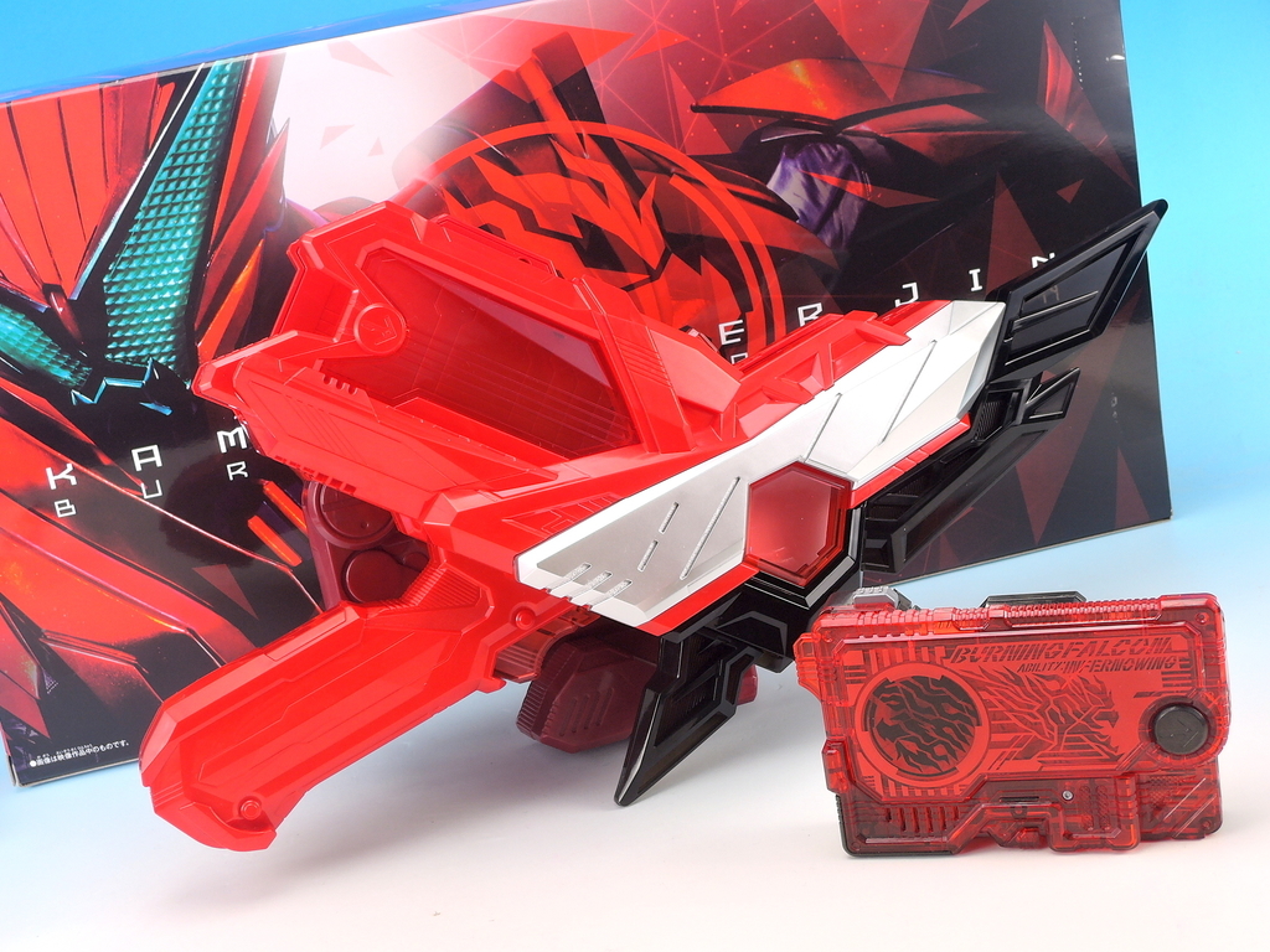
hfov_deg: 34.9
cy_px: 476
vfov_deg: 26.6
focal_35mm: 55
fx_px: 2018
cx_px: 635
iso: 80
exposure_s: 1/2.5
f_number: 8
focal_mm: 11.8
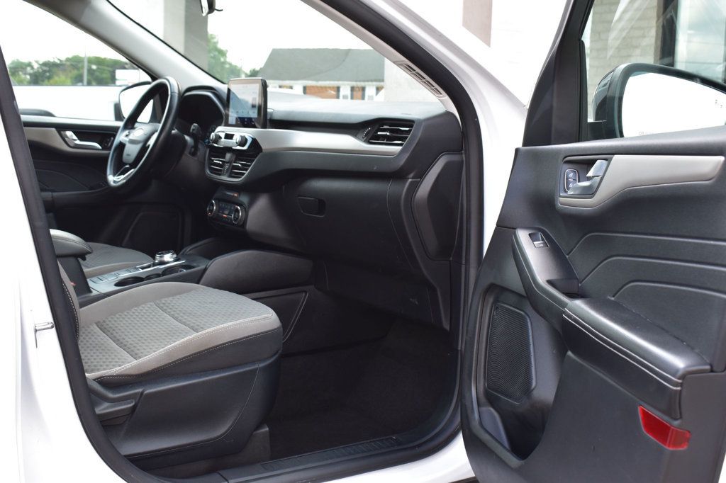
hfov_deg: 45.0
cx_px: 363
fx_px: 877
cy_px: 242
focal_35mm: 44
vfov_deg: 30.8
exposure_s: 1/60
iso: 400
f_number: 8
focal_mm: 29
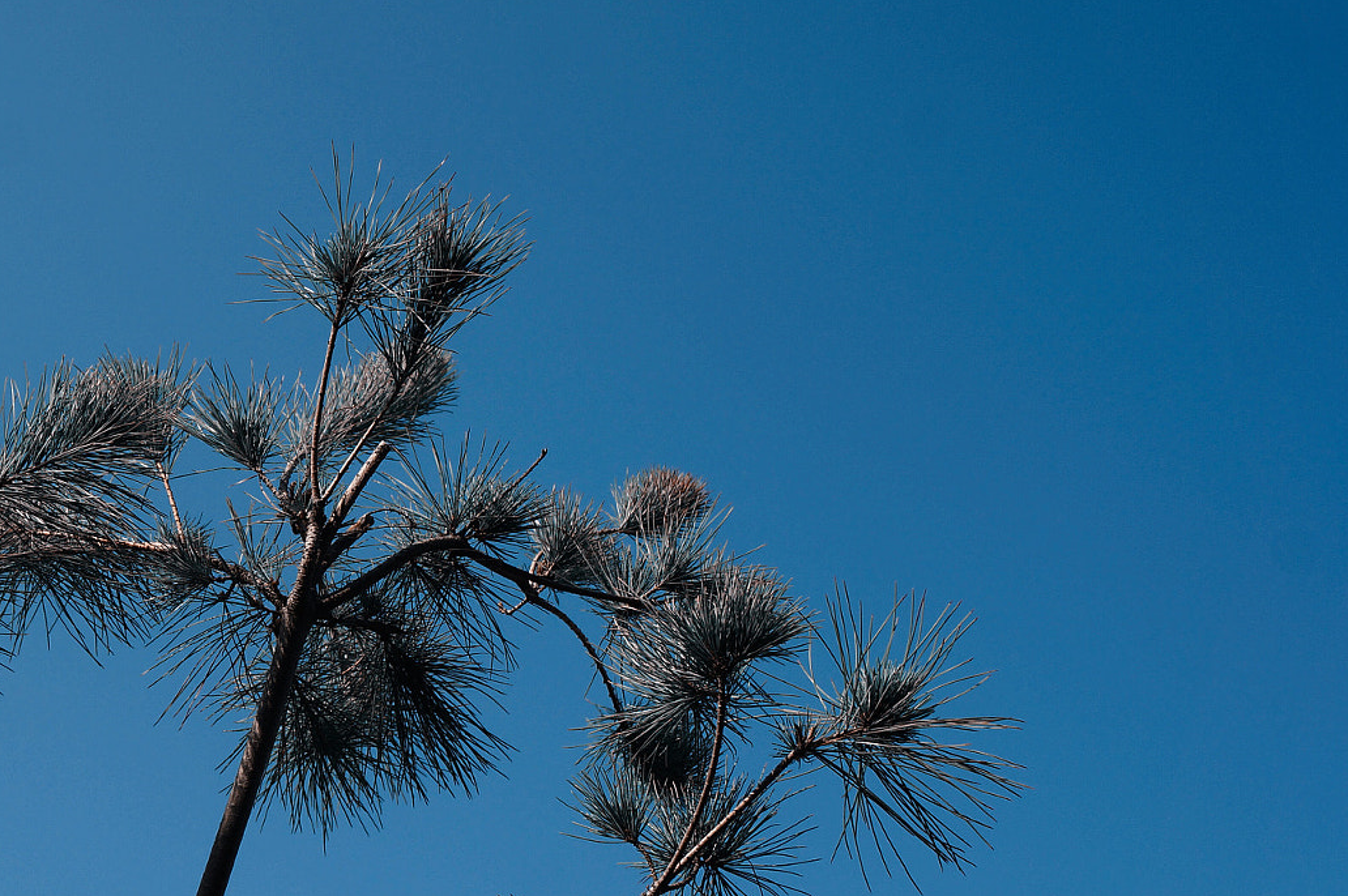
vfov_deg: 21.6
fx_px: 2348
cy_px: 509
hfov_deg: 31.7
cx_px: 422
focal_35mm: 63
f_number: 7.1
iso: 100
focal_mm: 27
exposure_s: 1/400
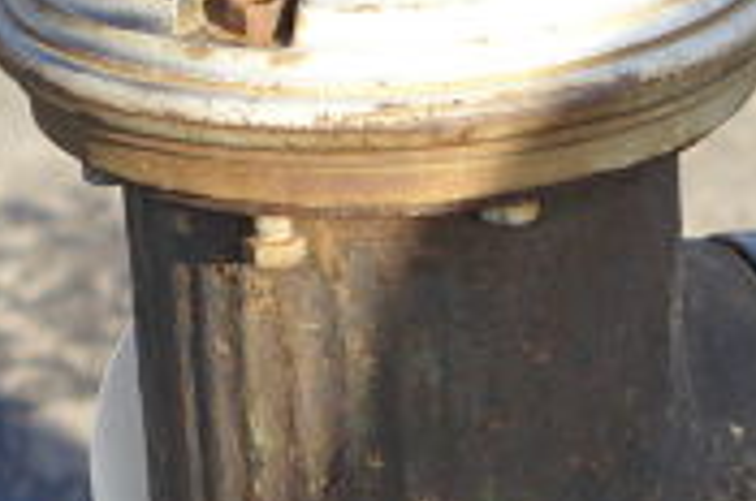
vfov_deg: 4.0
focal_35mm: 342
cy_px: 710
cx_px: 382
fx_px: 7169
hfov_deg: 6.0
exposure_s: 1/500
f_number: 2.4
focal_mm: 50
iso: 100
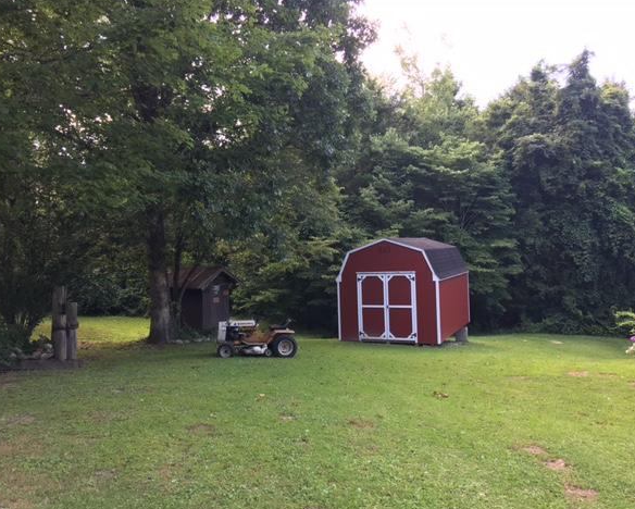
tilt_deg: +0.7
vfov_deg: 47.2
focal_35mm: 31
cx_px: 321
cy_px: 254
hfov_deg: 57.1
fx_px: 583
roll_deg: +1.7
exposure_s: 1/60
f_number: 2.2
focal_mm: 4.15
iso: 32
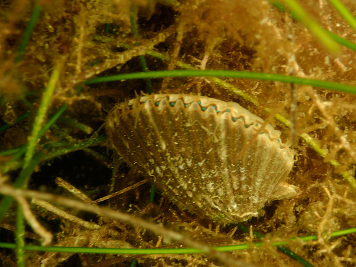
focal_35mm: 71
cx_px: 178
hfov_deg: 27.4
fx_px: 730
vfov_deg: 20.7
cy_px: 134
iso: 200
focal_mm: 12.73
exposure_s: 1/80
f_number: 3.9
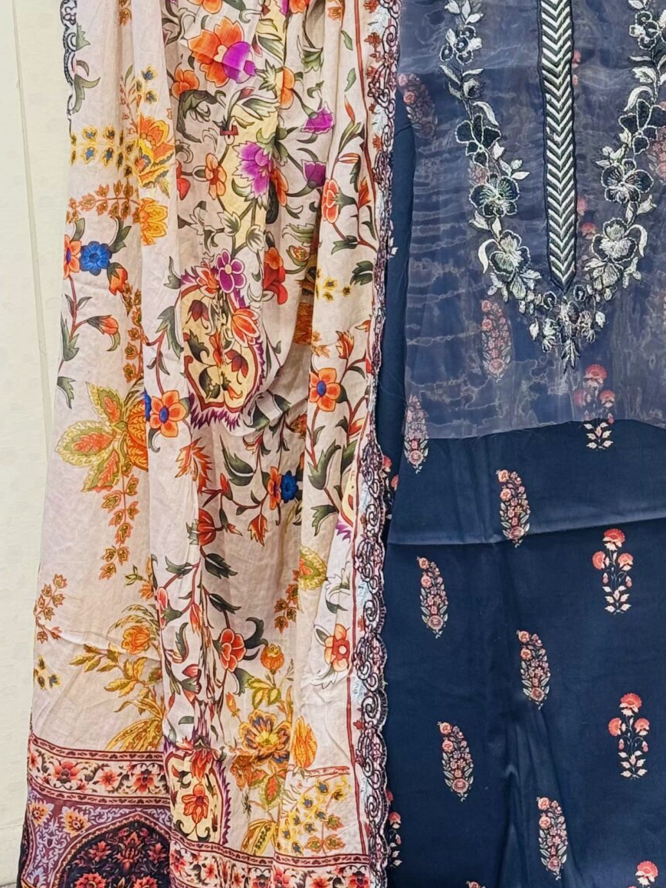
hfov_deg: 13.8
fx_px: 2720
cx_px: 628
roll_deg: +0.0
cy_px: 247
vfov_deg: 18.5
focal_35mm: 106
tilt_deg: -13.0
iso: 50
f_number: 1.78
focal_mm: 6.76
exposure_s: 1/122
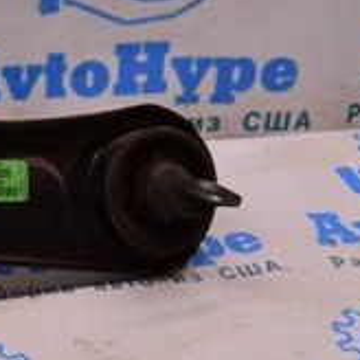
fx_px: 1518
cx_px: -239
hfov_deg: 12.6
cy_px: 27
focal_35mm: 129
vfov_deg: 13.4
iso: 1600
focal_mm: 26
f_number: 8
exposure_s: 1/125
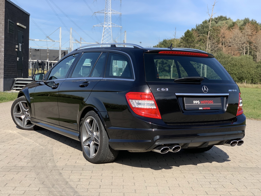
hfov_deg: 36.8
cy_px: 98
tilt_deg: -2.5
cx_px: 130
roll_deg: -2.0
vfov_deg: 28.0
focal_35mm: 52
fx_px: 392
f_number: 2.4
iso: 16
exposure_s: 1/761
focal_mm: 6
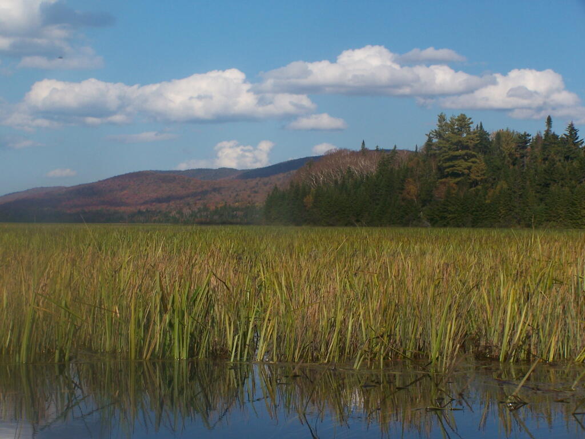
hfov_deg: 23.8
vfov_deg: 18.0
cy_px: 220
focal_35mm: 82
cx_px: 292
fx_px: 1386
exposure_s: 1/640
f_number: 6.3
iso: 80
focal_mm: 13.7
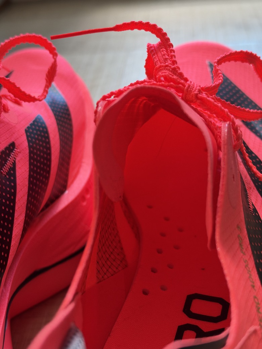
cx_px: 131
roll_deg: +7.1
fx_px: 484
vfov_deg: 39.7
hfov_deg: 30.3
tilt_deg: -32.8
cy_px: 174
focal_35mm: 48
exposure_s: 1/60
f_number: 1.8
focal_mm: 6.93
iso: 250
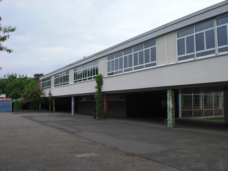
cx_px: 114
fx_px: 250
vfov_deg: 37.7
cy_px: 86
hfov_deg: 49.0
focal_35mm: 38
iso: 64
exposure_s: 1/250
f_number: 5.6
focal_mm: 6.3
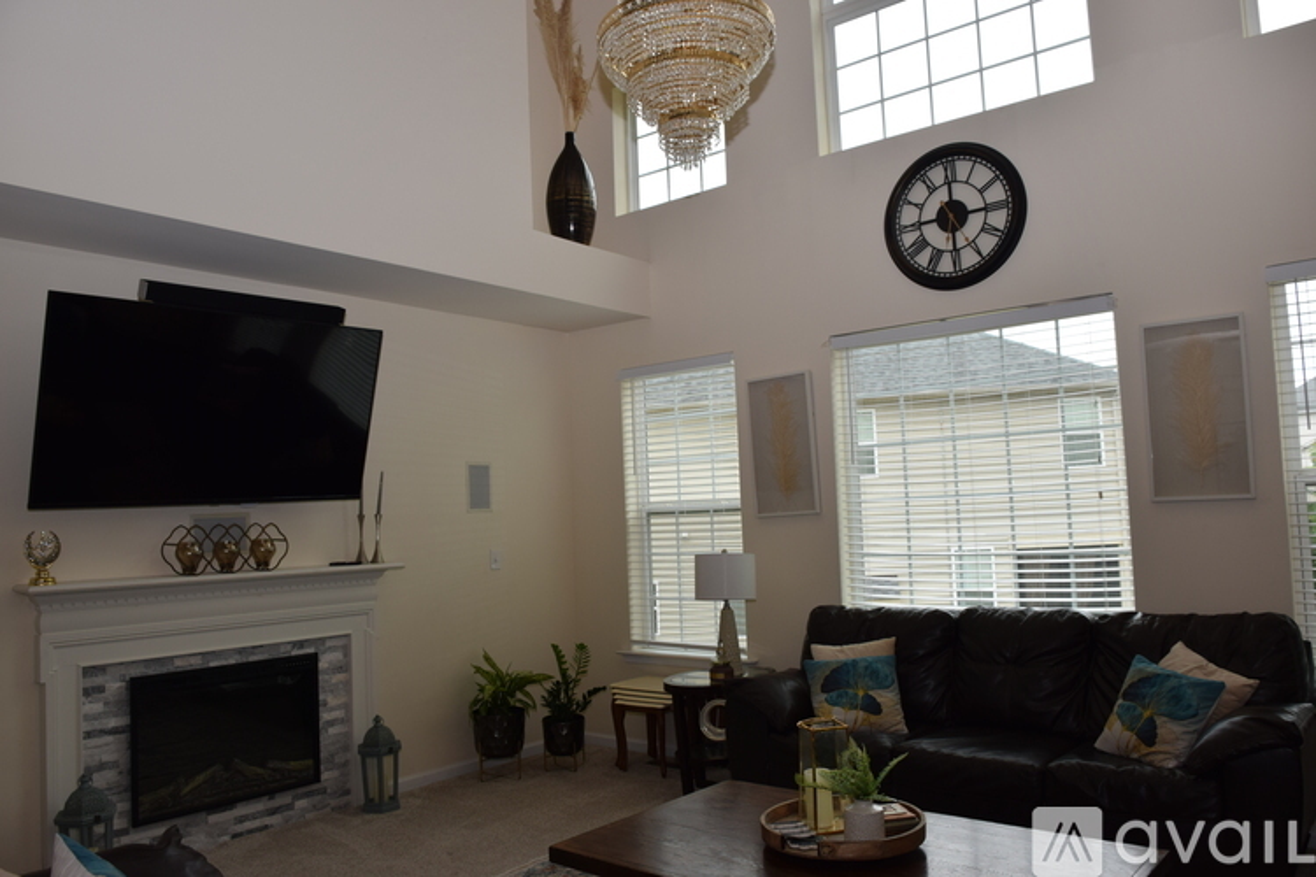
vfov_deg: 47.9
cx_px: 658
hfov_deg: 67.4
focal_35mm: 27
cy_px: 438
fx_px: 987
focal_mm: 18
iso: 180
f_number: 5
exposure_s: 1/200
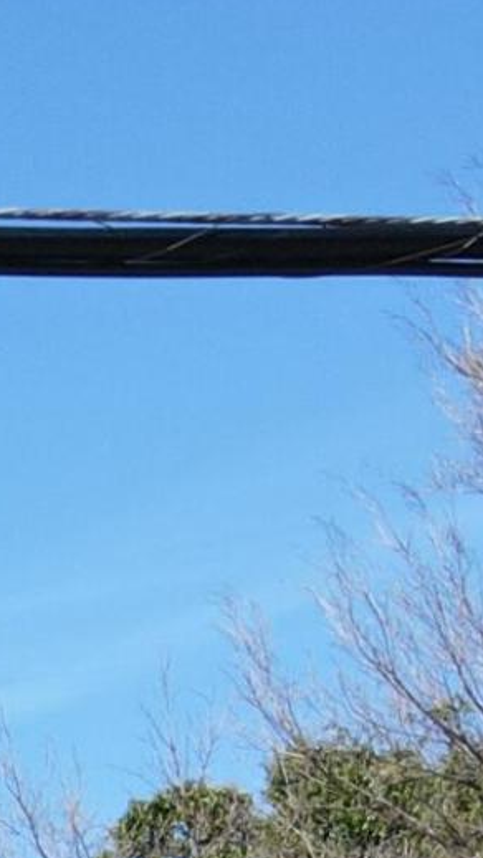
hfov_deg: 7.6
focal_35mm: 145
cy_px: 1584
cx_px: -786
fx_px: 3301
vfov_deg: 13.2
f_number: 2.8
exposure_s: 1/500
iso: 100
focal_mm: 4.5
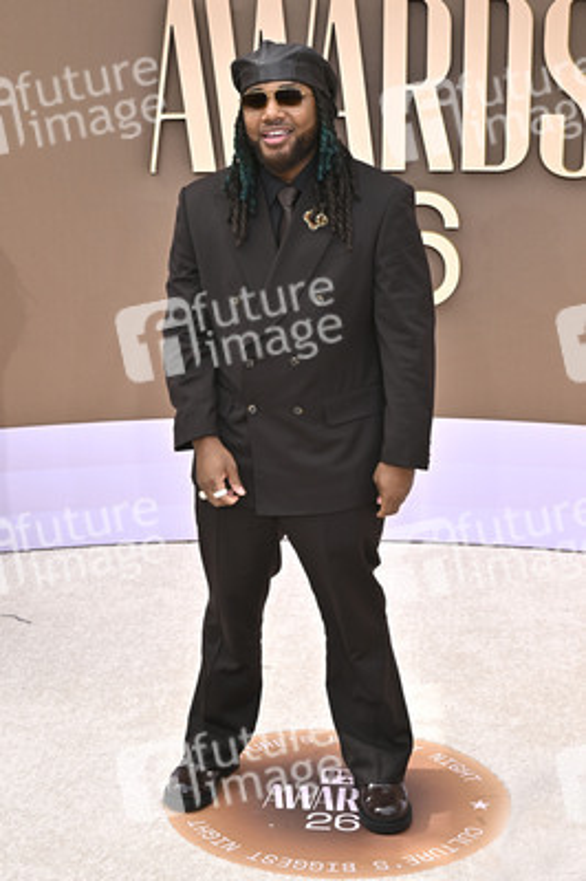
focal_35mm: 58
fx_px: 1419
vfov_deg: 34.5
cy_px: 440
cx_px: 293
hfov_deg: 23.3
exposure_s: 1/320
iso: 400
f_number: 10
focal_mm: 58
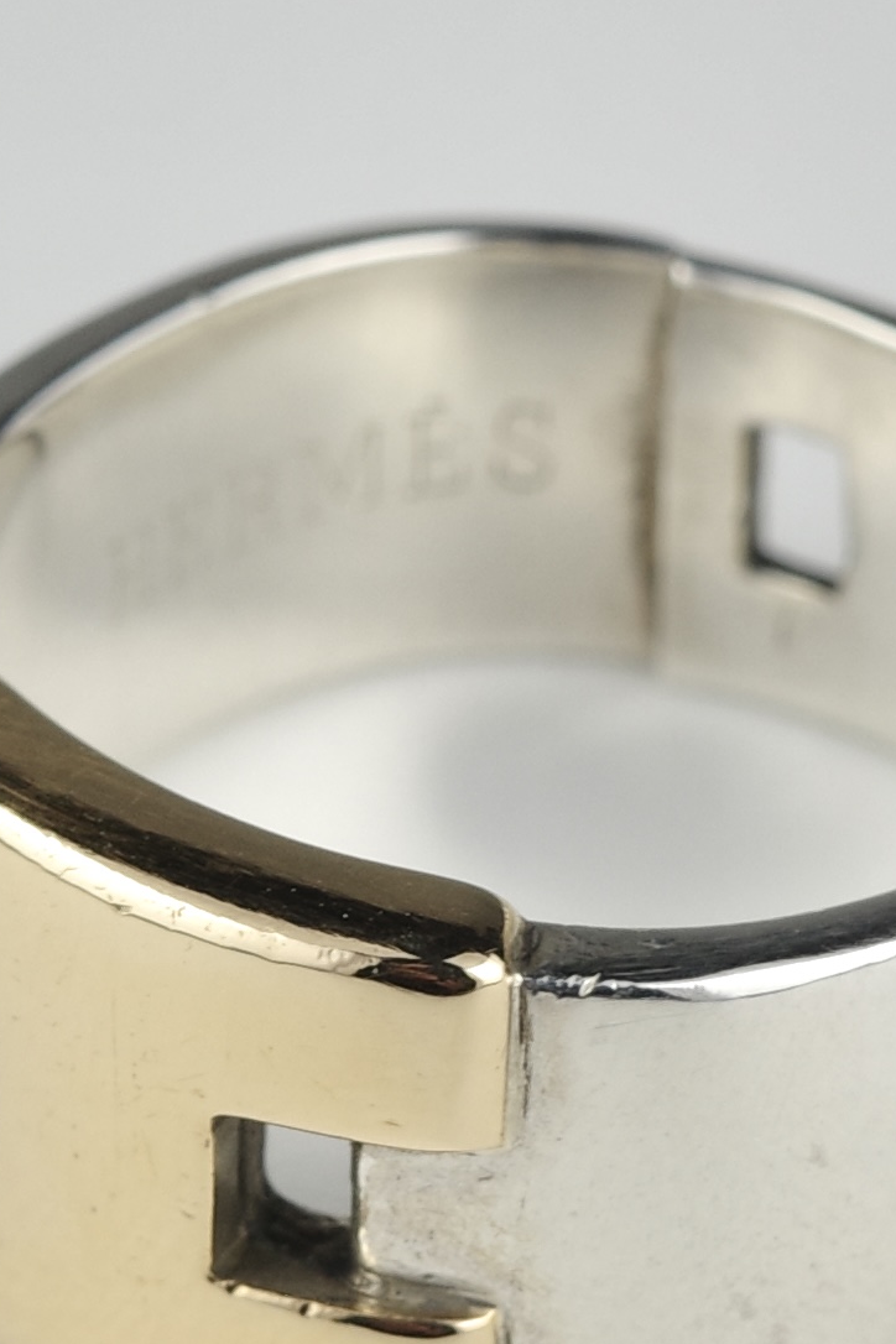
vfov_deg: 9.3
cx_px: 536
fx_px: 8250
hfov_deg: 6.2
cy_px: 755
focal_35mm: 221
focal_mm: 26
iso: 100
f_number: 6.3
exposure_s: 1/50
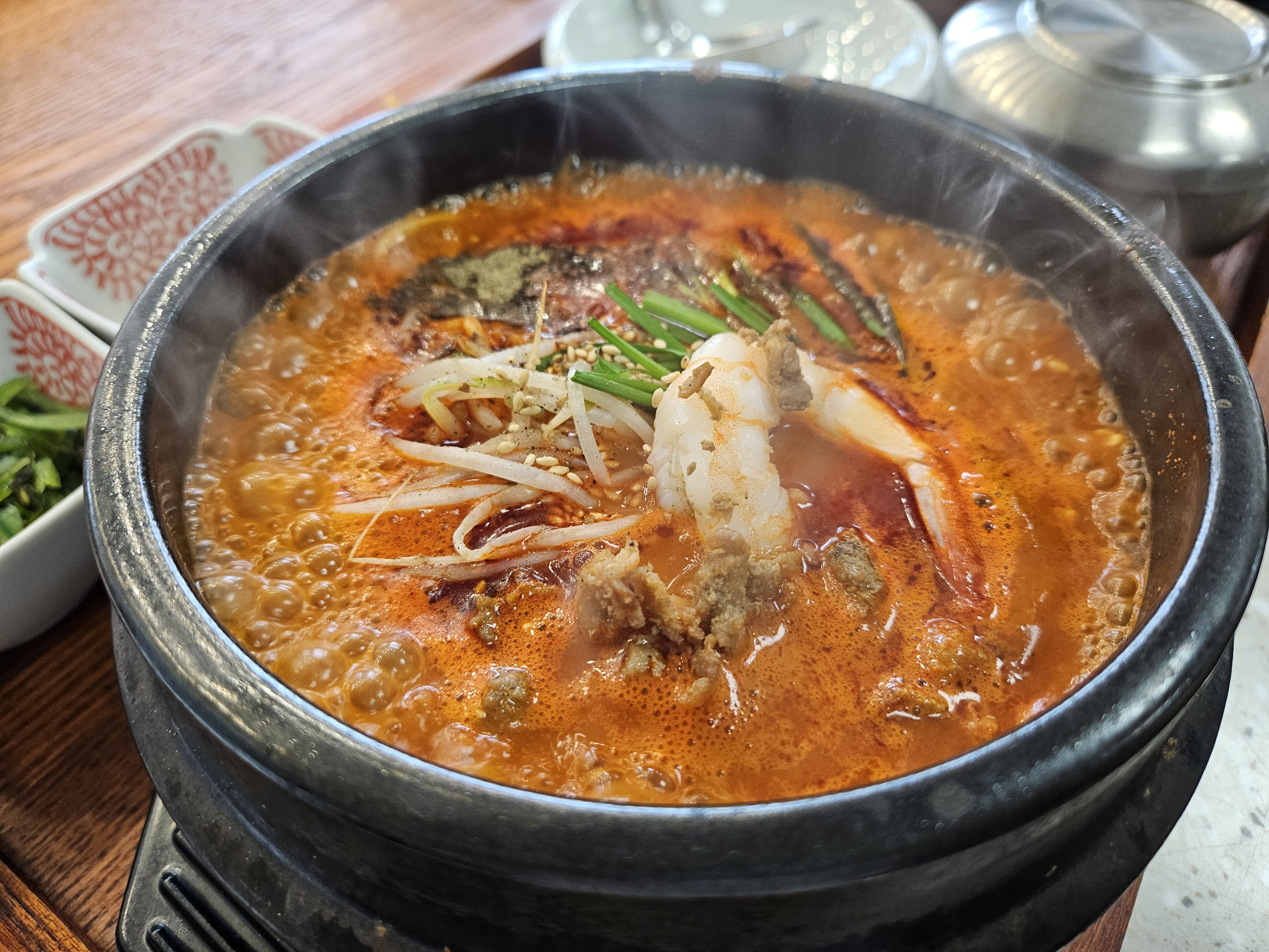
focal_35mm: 23
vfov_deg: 58.9
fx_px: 843
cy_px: 476
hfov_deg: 73.9
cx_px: 634
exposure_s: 1/120
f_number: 1.8
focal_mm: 5.4
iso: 125
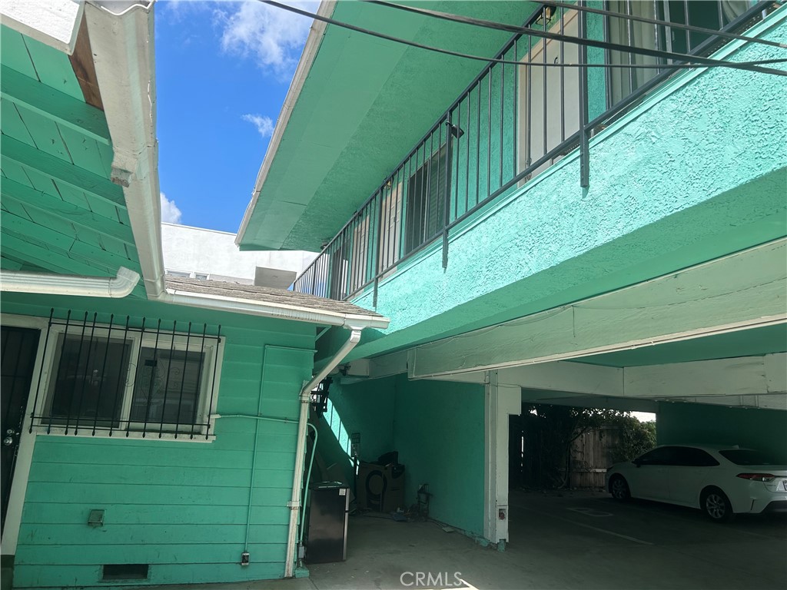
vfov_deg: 53.1
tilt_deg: +12.7
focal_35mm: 26
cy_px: 295
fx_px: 591
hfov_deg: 67.3
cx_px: 394
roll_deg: -2.7
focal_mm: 5.7
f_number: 1.5
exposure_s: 1/2994
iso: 50
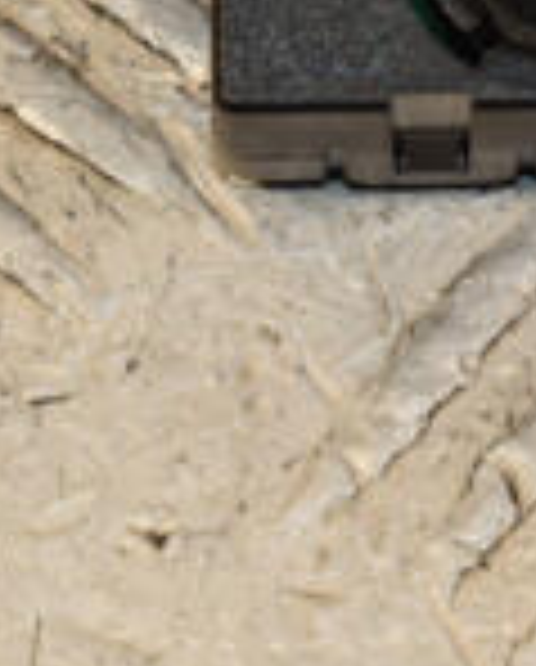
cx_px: 649
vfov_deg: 3.2
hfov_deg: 2.6
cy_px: -148
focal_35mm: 598
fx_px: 11820
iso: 800
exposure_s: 1/200
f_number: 10
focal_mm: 105
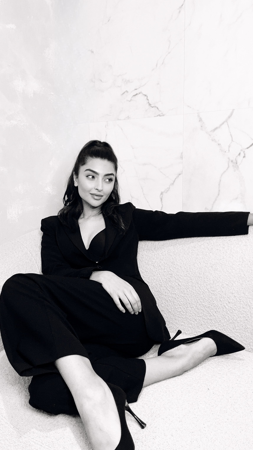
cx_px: 124
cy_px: 224
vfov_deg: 59.5
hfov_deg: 35.6
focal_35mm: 33
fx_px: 394
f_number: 1.9
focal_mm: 2.69
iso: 64
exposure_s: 1/50
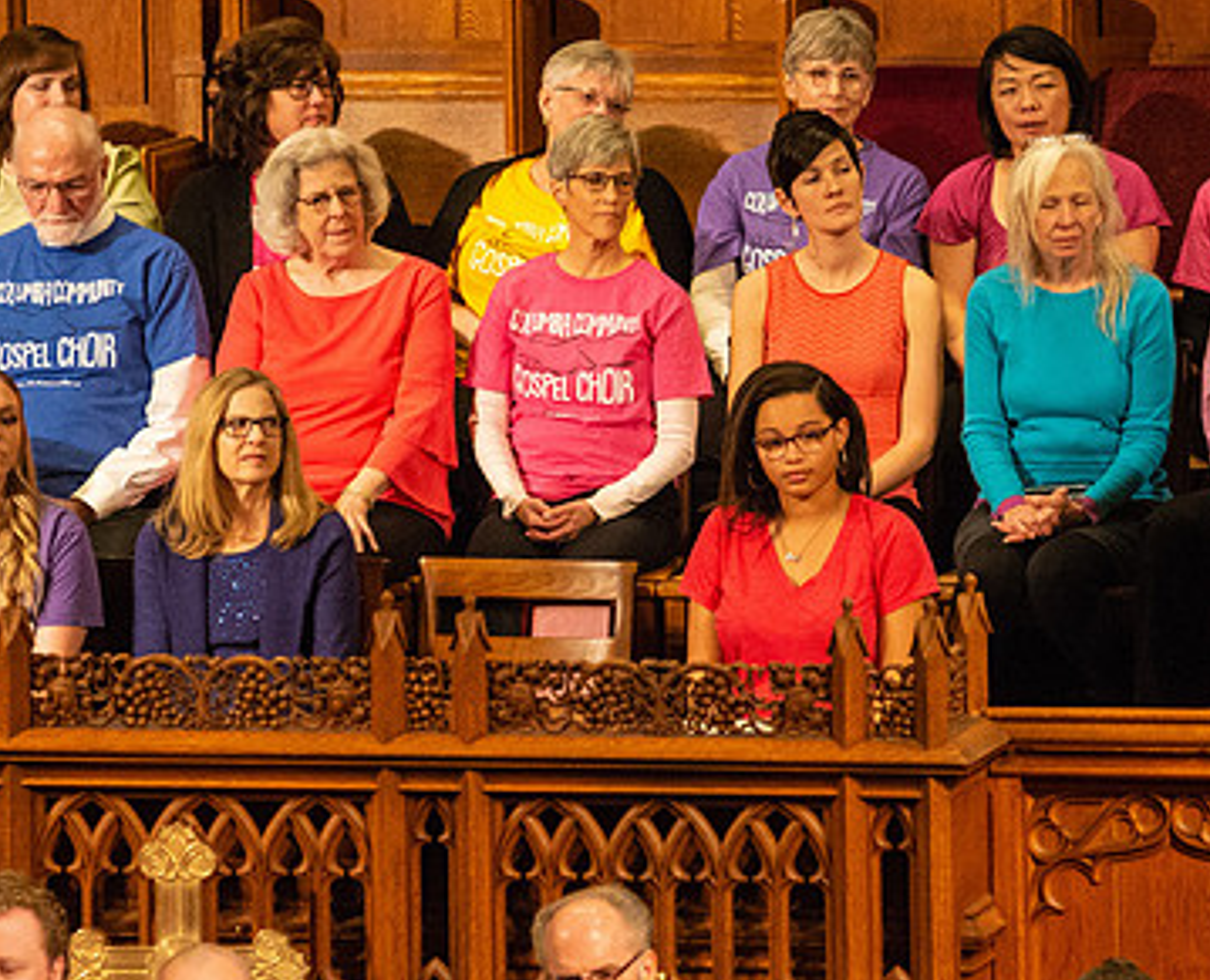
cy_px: 364
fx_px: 15335
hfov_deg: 4.5
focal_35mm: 426
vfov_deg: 3.7
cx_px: 778
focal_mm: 200
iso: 6400
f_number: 2.8
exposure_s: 1/250
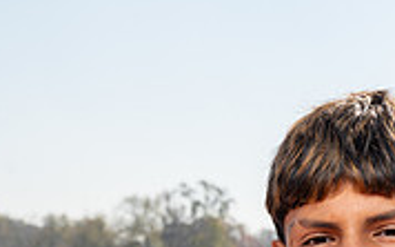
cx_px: 324
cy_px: 496
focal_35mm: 134
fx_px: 1442
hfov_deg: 15.5
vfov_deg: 9.2
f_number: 9
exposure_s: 1/200
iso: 125
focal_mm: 52
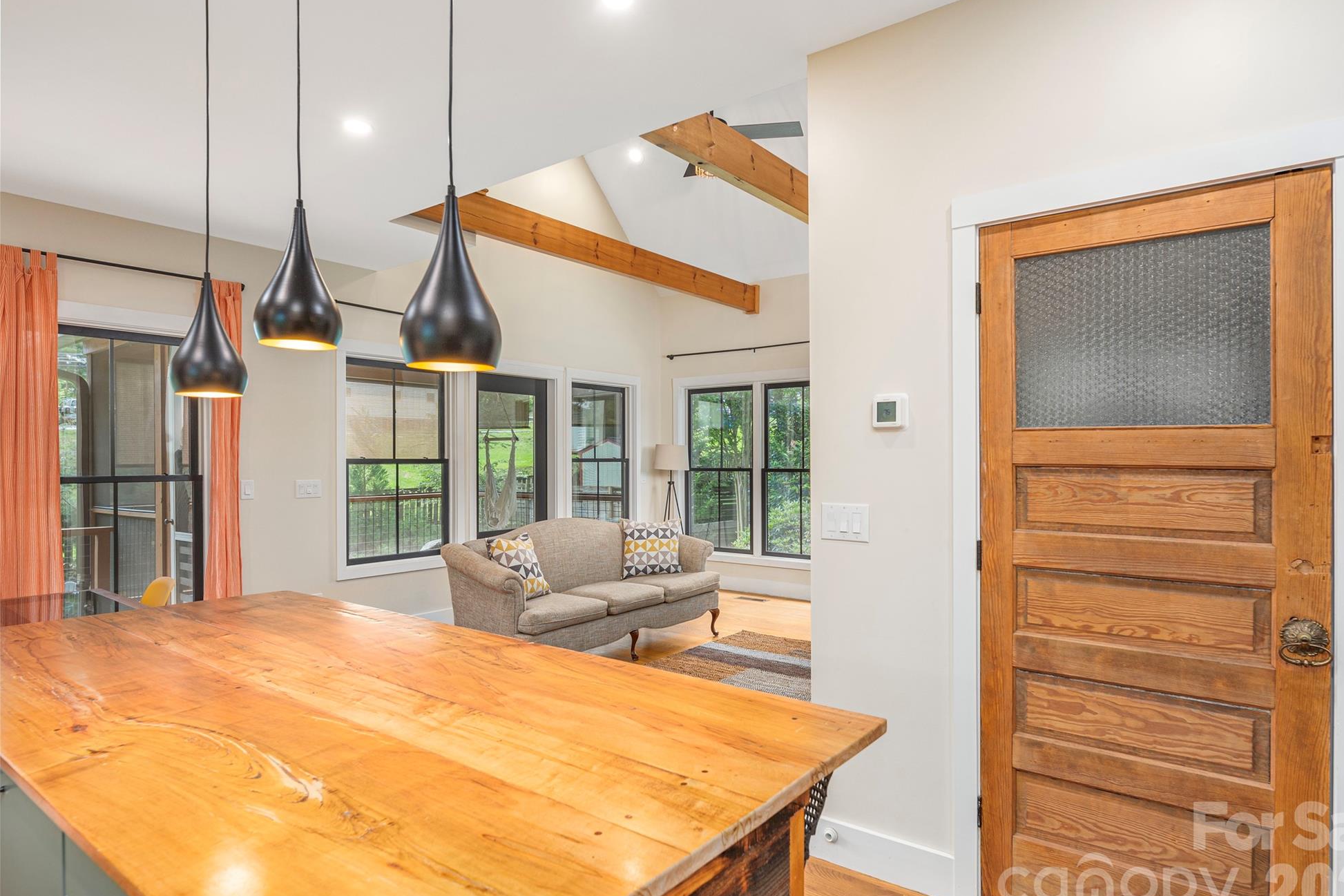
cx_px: 707
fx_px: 747
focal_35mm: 20
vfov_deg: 61.9
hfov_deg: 83.9
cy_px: 466
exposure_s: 1/100
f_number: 8
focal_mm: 19
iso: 320
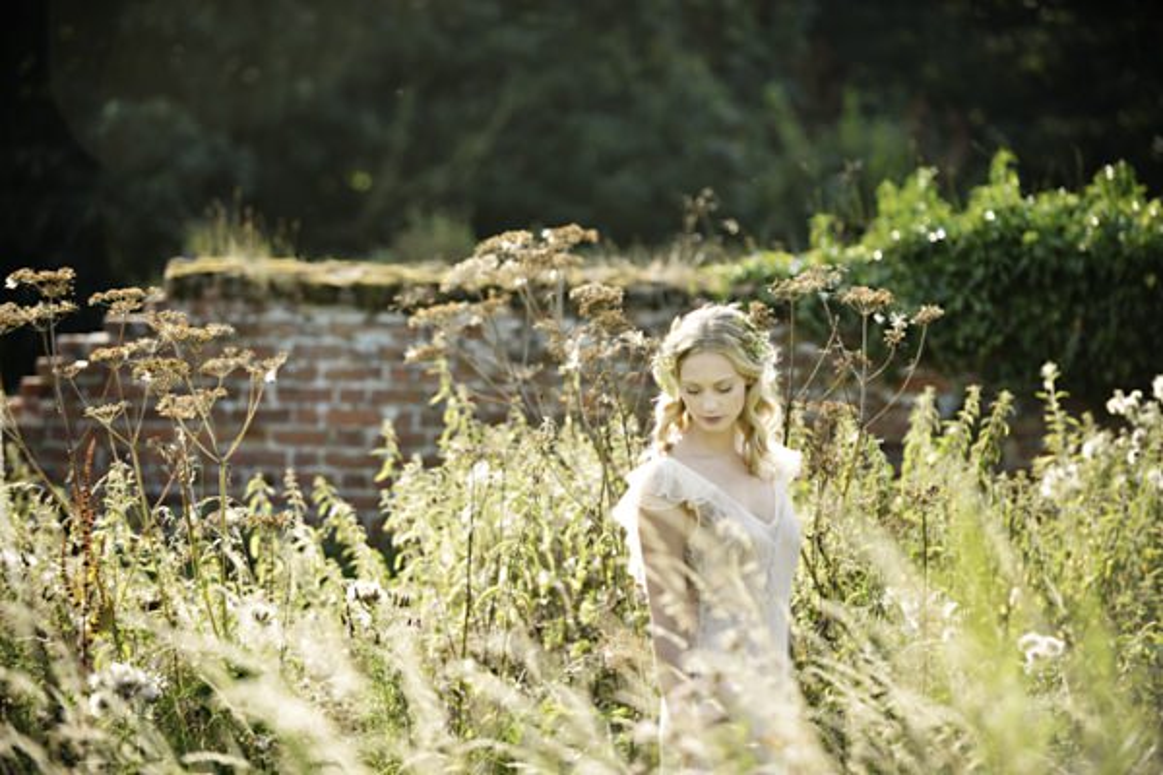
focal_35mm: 130
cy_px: 388
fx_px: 4199
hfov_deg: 15.8
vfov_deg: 10.5
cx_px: 582
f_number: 10
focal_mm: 130
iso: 160
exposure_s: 1/500
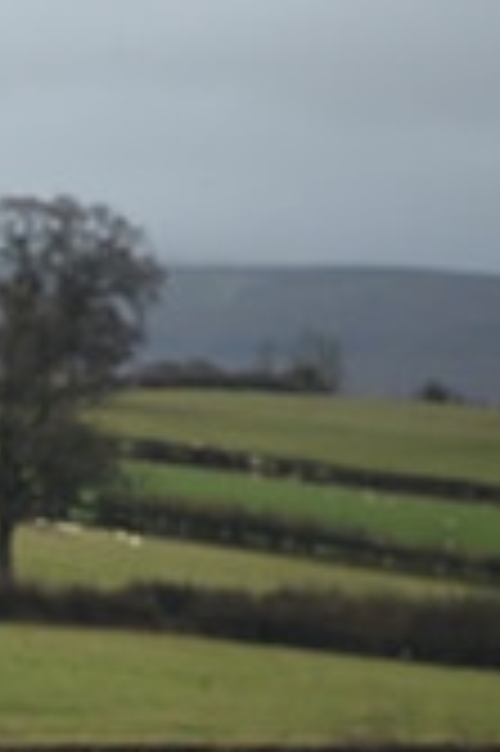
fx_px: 12316
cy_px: 428
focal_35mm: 590
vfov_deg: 3.5
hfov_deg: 2.3
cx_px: -532
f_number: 3.5
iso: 800
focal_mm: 170
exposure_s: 1/1000
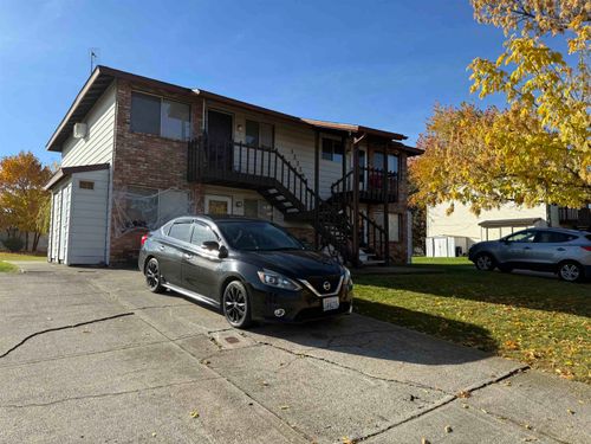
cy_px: 222
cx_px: 296
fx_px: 410
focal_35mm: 24
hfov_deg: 71.6
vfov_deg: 56.8
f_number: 1.78
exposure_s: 1/2907
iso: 80
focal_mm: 6.76
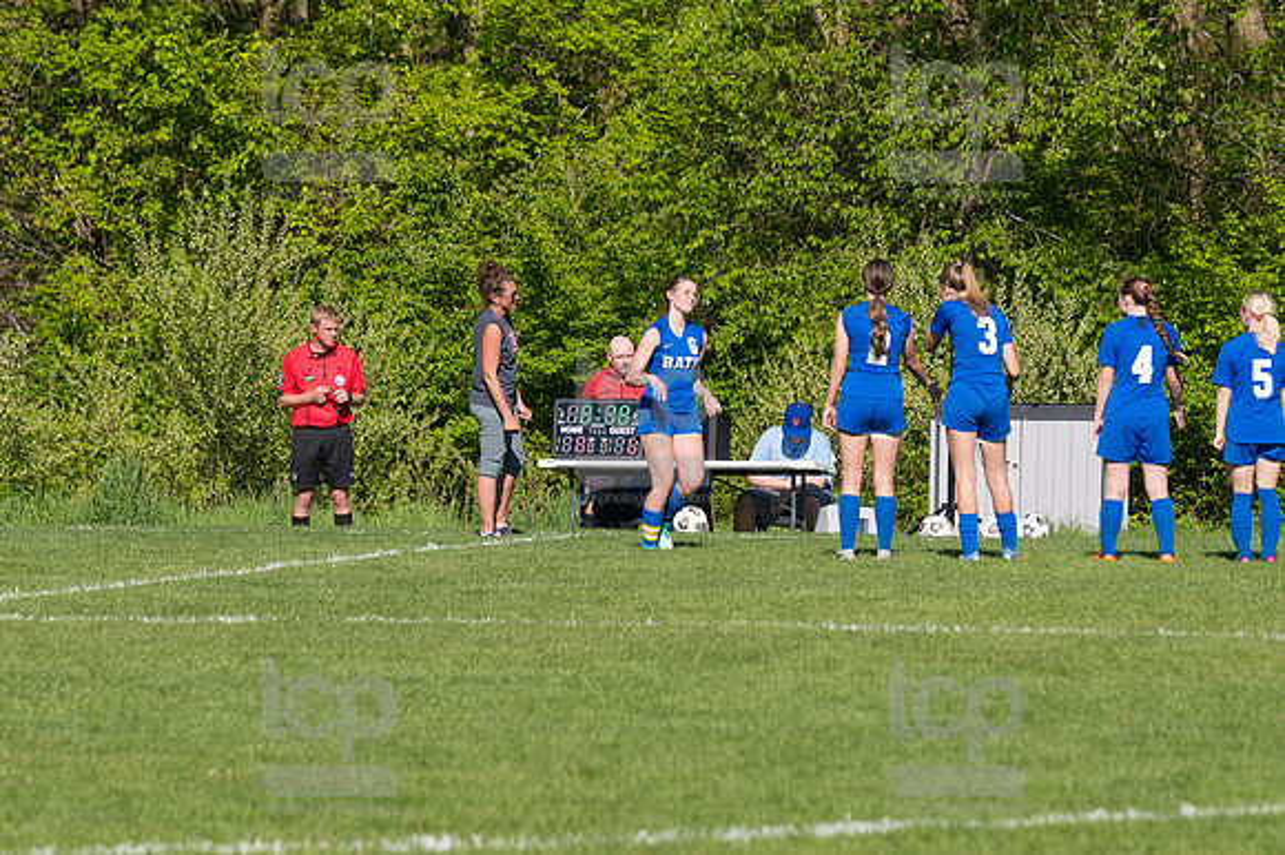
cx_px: 642
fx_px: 10702
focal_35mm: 300
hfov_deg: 6.9
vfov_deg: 4.6
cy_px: 428
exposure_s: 1/1600
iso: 250
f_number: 5.6
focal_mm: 200
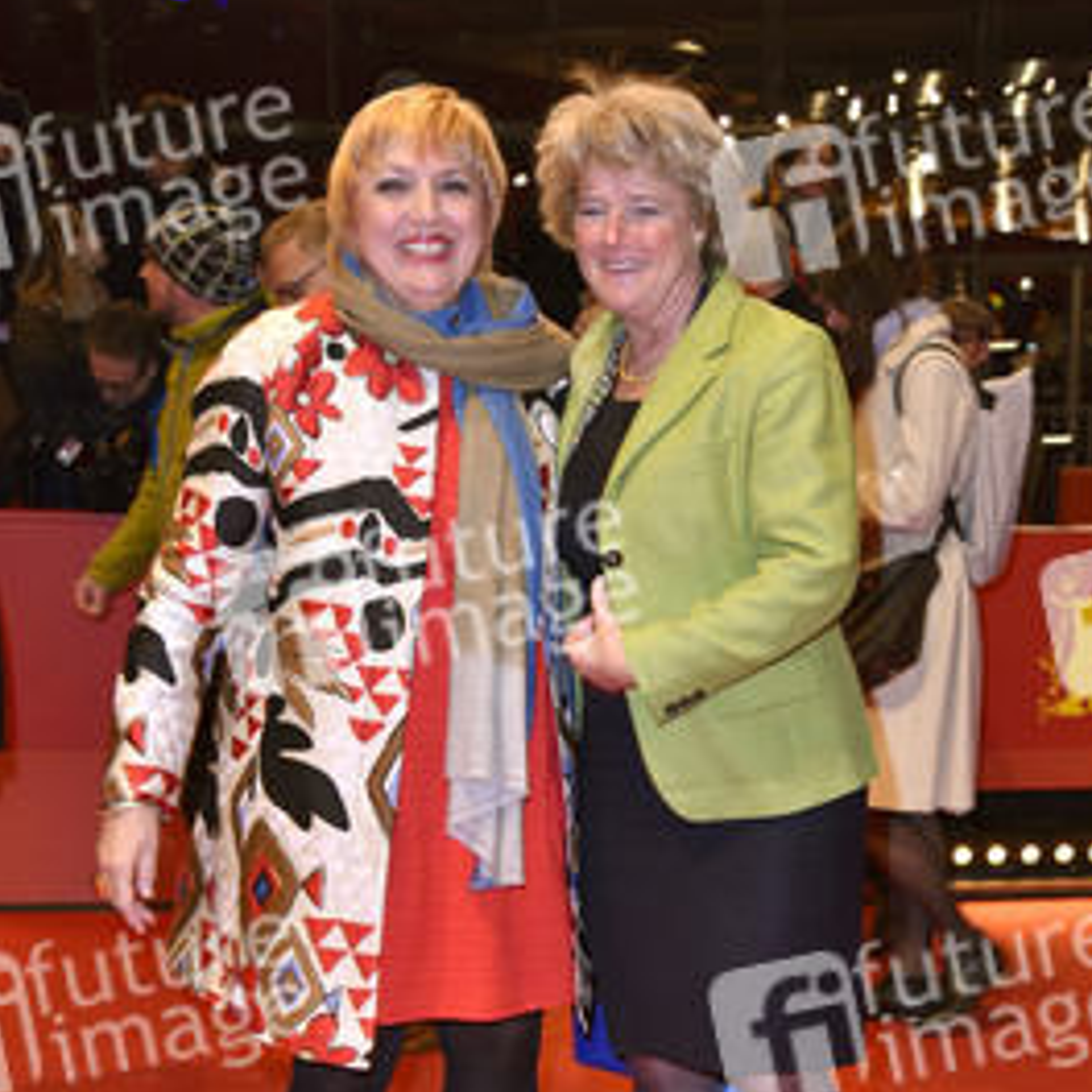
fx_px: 2070
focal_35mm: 58
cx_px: 546
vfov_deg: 29.1
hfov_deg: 29.6
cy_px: 807
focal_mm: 45
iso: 400
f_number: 5.6
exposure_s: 1/80
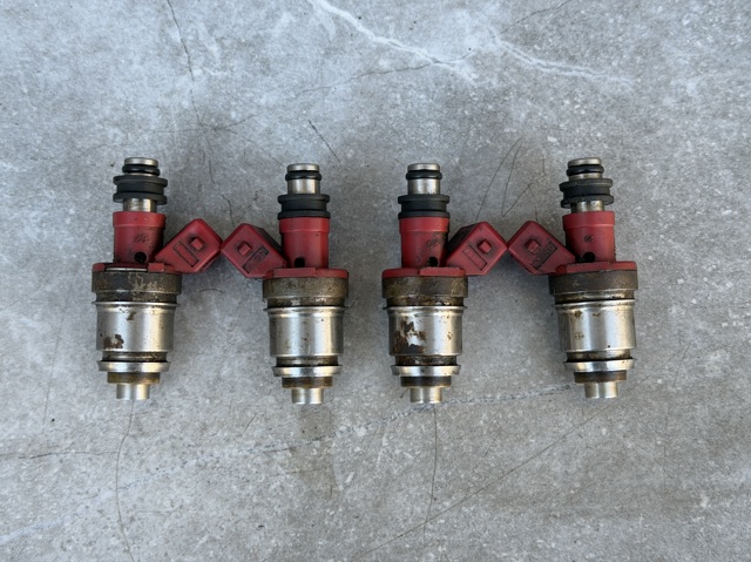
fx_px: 1041
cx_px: 376
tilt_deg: -79.0
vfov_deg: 30.2
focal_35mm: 48
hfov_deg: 39.7
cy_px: 281
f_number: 1.78
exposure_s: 1/121
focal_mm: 6.76
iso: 50
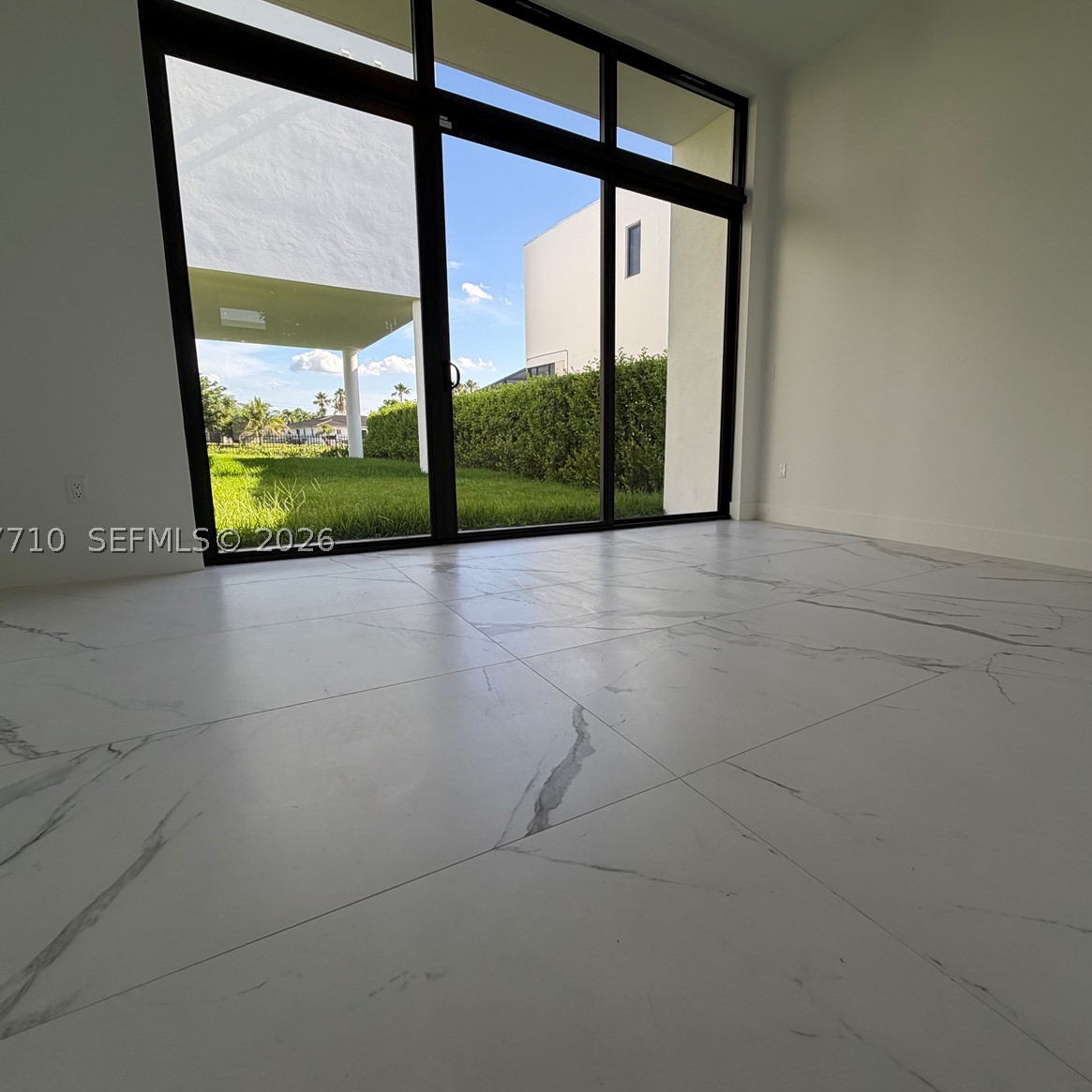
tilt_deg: -10.1
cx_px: 622
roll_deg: +0.4
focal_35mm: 17
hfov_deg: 83.5
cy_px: 540
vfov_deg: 84.0
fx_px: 607
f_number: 2.2
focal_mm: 2.22
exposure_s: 1/174
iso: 40
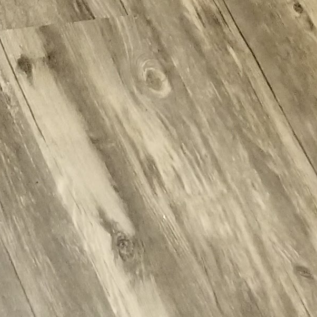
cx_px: -647
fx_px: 1596
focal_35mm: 154
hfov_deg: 9.1
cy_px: -198
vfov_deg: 10.8
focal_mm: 4.3
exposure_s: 1/11
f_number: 1.7
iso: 250
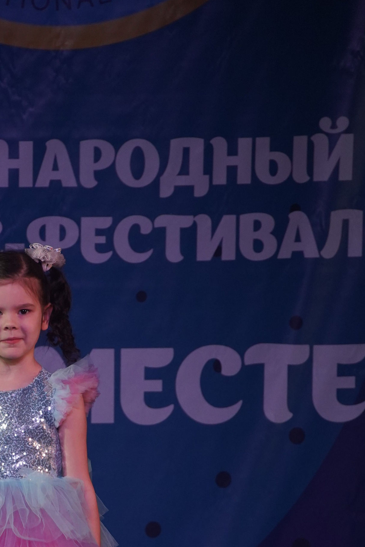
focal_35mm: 462
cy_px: 547
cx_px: -16
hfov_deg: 3.0
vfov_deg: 4.5
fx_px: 7027
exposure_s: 1/400
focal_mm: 220
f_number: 5.6
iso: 2000
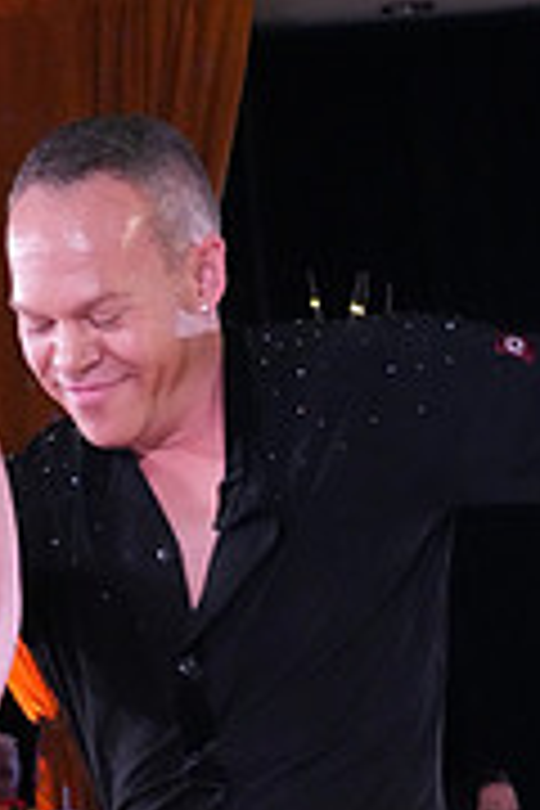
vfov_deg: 9.0
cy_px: 1120
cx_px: -295
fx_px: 5062
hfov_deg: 6.0
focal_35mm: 225
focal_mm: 70
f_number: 9
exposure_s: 1/250
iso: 10000
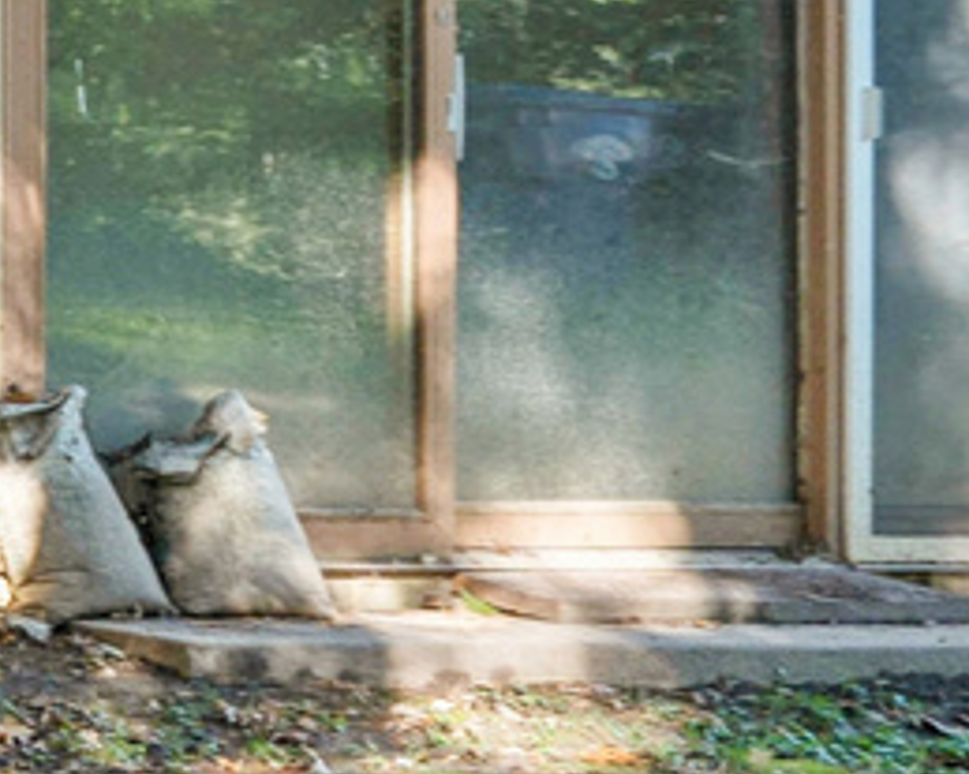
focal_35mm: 94
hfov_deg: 11.8
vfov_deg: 12.8
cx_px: -1863
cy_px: -1047
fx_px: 2695
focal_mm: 16
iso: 125
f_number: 5
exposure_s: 1/50
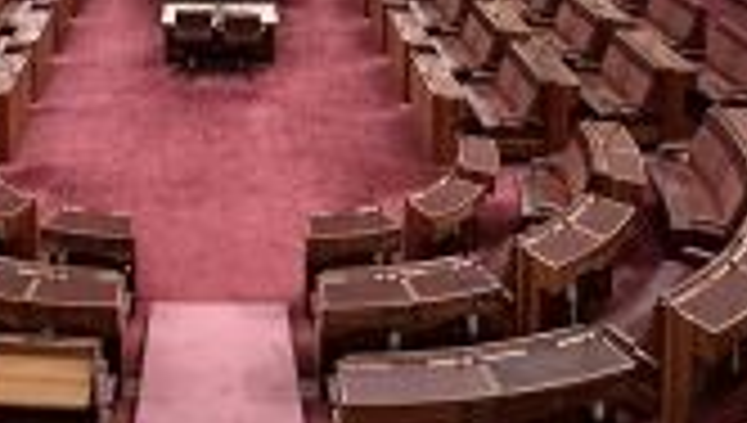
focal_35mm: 55
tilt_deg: -5.6
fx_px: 1091
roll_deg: -0.5
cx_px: 202
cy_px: -216
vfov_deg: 19.2
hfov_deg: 37.0
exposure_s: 1/50
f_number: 2.2
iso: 640
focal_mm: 2.22
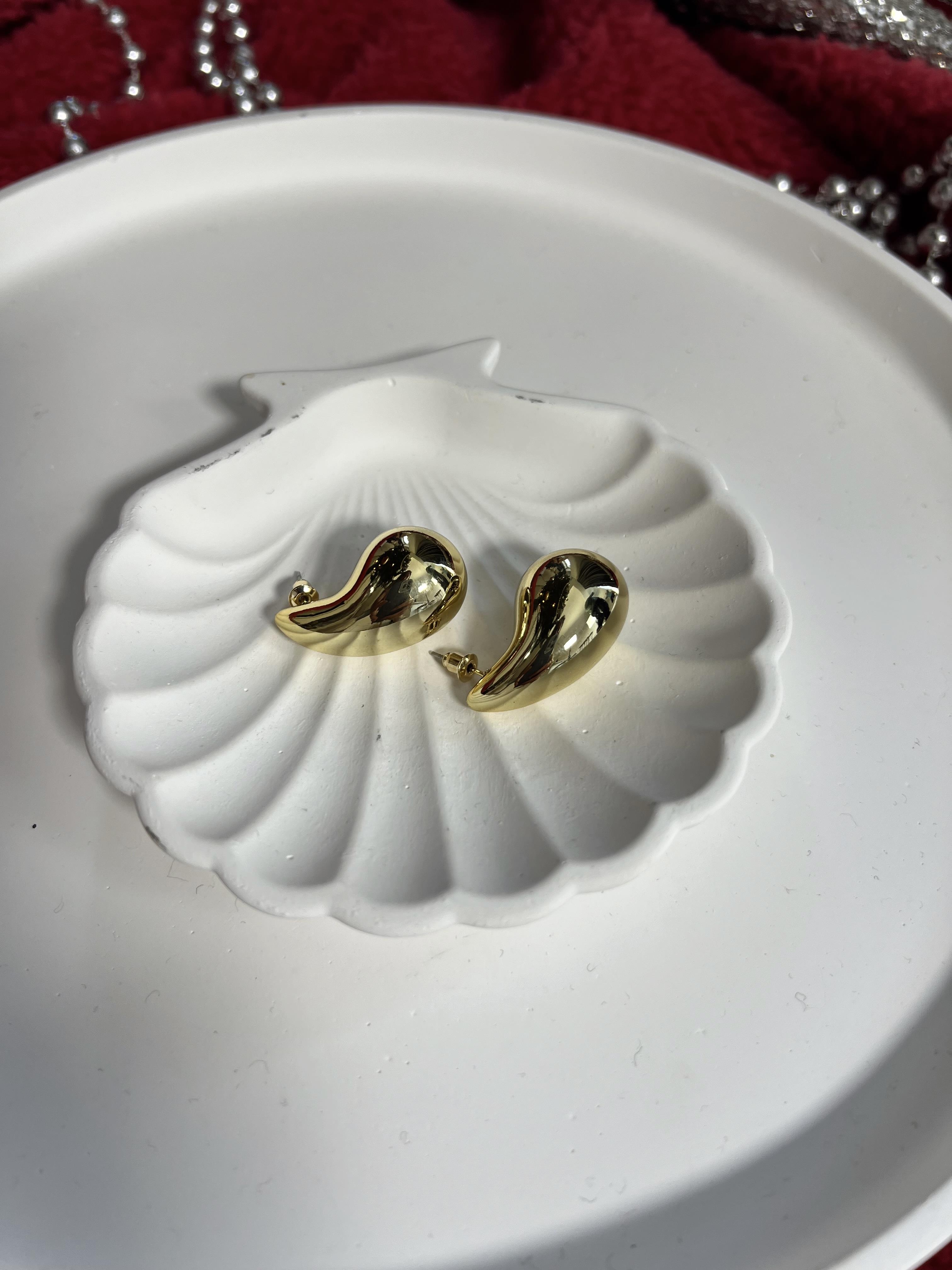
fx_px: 953
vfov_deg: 67.3
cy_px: 635
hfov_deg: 53.1
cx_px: 476
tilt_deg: -57.1
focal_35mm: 26
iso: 32
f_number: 1.5
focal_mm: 5.7
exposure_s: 1/100
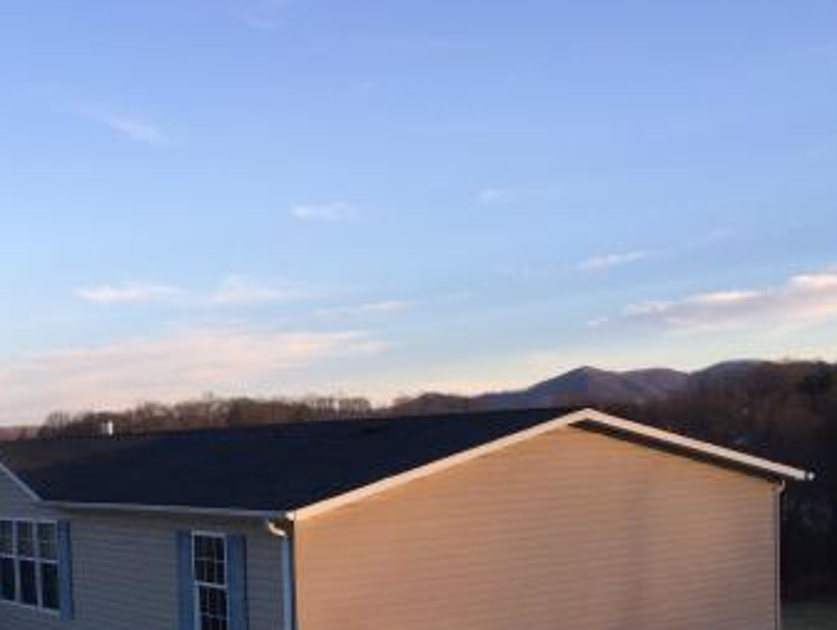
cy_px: 525
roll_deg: +1.8
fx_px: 1211
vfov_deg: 28.4
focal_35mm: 50
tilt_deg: -3.7
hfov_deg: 37.7
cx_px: 274
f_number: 2.2
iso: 32
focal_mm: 4.15
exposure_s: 1/427
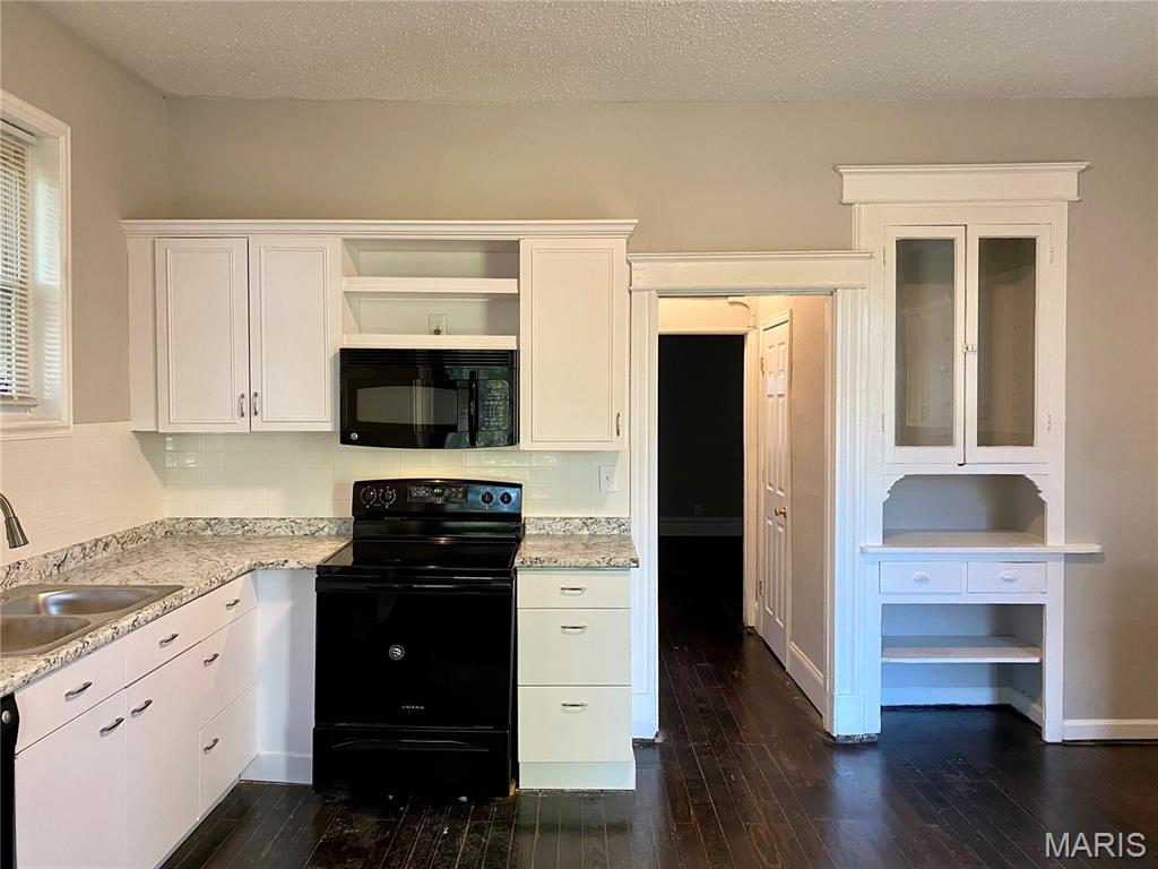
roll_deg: +0.0
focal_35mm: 26
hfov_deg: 67.3
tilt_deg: -1.9
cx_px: 579
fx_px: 870
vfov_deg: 53.1
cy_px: 434
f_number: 1.8
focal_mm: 4.25
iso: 200
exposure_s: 1/60
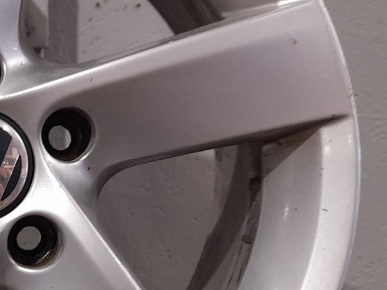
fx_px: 872
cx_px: -2
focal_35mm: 78
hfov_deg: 23.9
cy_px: 169
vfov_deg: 18.9
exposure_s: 1/50
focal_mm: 4.6
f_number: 2
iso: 160
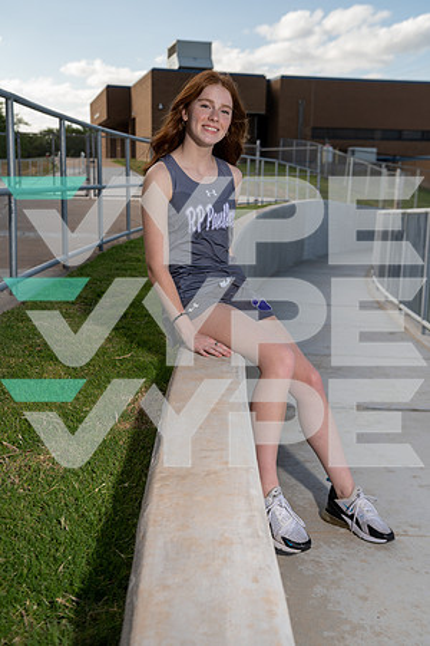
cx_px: 215
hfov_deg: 33.4
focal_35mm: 40
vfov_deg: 48.5
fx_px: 717
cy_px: 323
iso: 100
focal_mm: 40
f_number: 5
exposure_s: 1/250
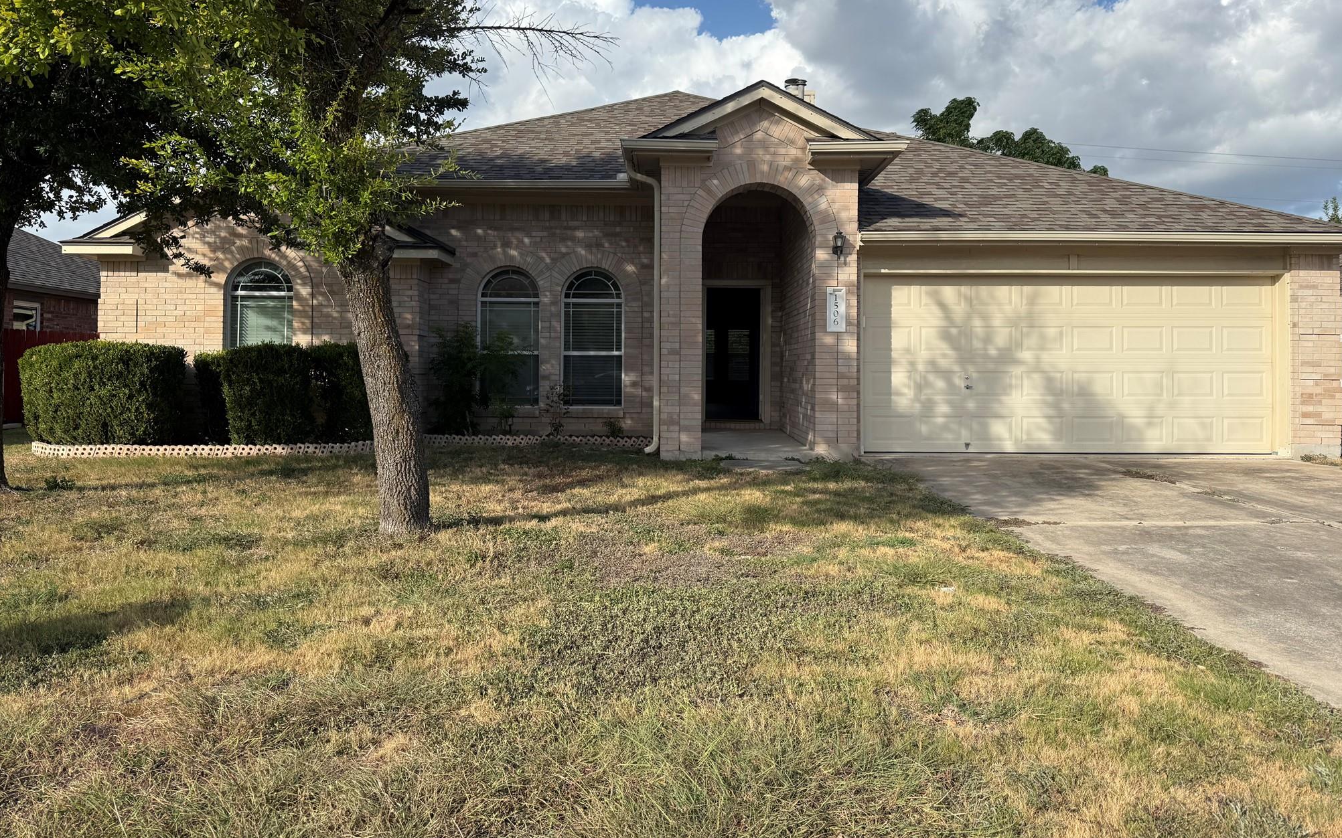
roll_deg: -0.1
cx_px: 669
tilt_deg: +1.4
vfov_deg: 47.4
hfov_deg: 70.4
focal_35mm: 26
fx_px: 951
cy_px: 353
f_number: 1.78
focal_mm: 6.76
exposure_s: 1/3584
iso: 80
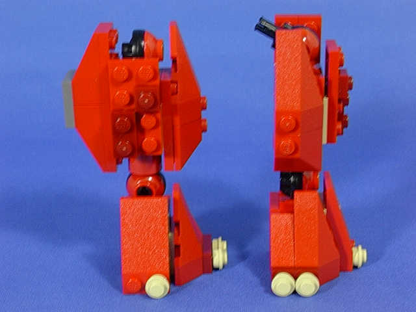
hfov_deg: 26.0
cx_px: 208
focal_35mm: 75
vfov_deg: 19.6
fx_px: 901
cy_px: 156
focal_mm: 11.3
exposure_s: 1/4.6
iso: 70
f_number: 3.8
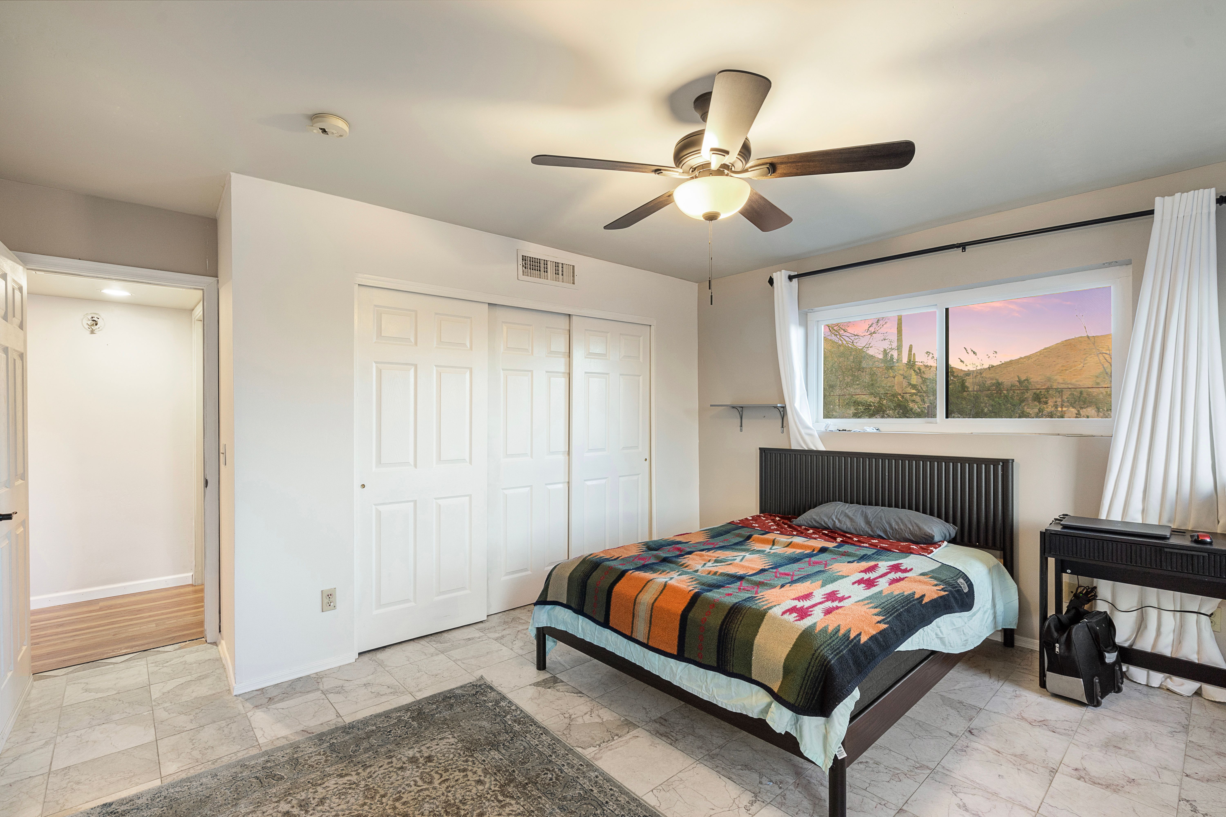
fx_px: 545
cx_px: 613
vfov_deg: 73.7
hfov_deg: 96.8
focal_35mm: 16
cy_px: 408
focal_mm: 16
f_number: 8
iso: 400
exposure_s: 1/6
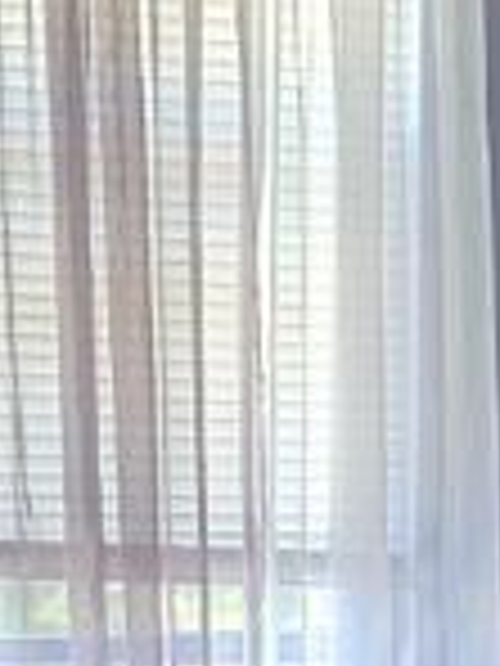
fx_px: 3235
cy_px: 1080
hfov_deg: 8.7
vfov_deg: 11.2
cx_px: 698
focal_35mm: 168
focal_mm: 6.3
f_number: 1.7
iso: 800
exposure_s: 1/120
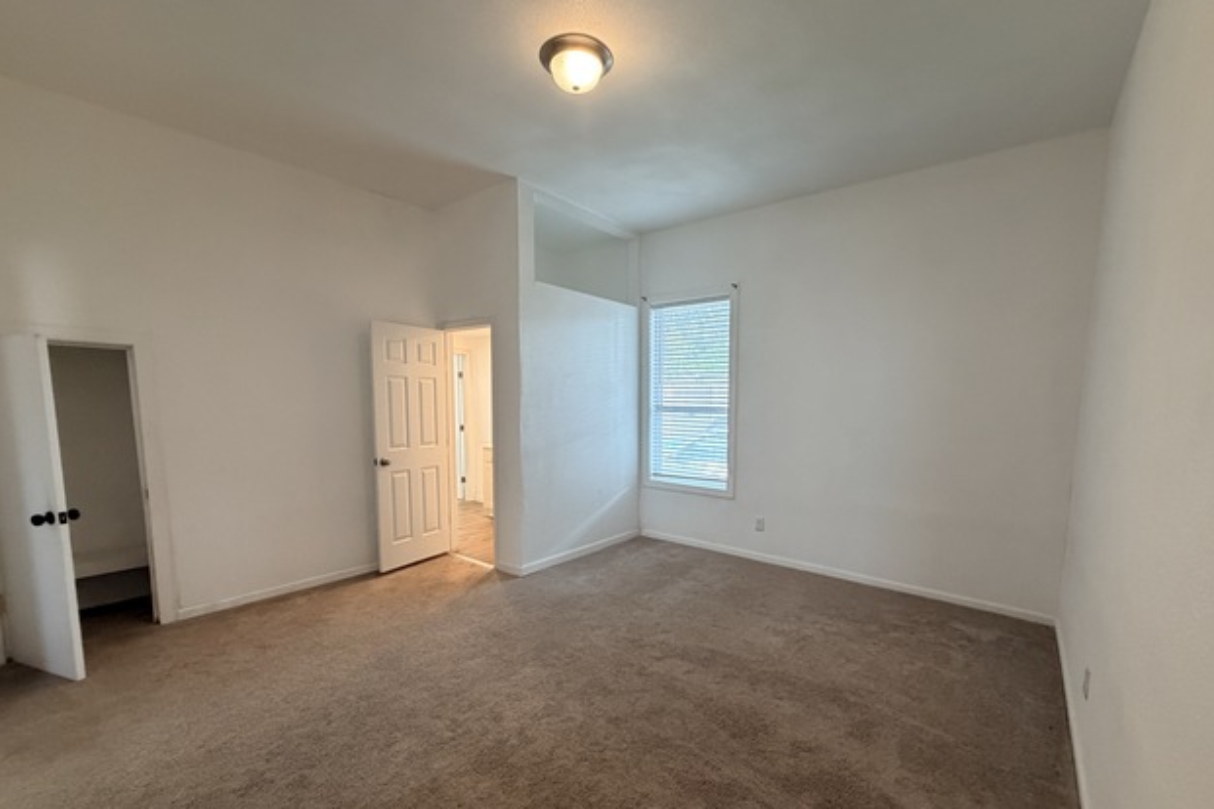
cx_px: 624
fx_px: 506
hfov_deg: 100.4
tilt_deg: -6.5
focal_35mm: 15
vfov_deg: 77.0
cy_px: 453
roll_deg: -0.5
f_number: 2.2
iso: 320
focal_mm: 2.22
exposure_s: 1/60
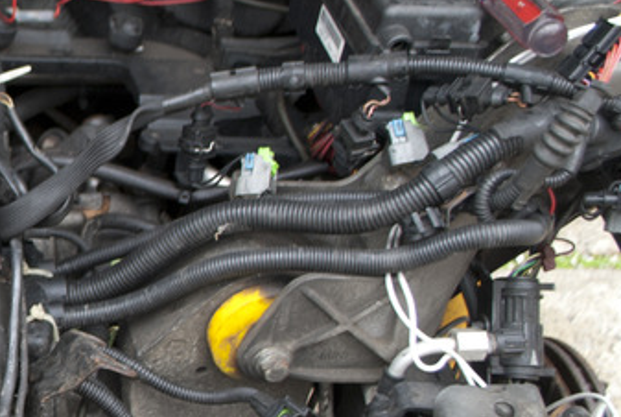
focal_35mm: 82
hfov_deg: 21.4
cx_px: -271
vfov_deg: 16.7
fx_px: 1417
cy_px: 222
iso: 200
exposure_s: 1/50
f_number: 3.5
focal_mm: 18
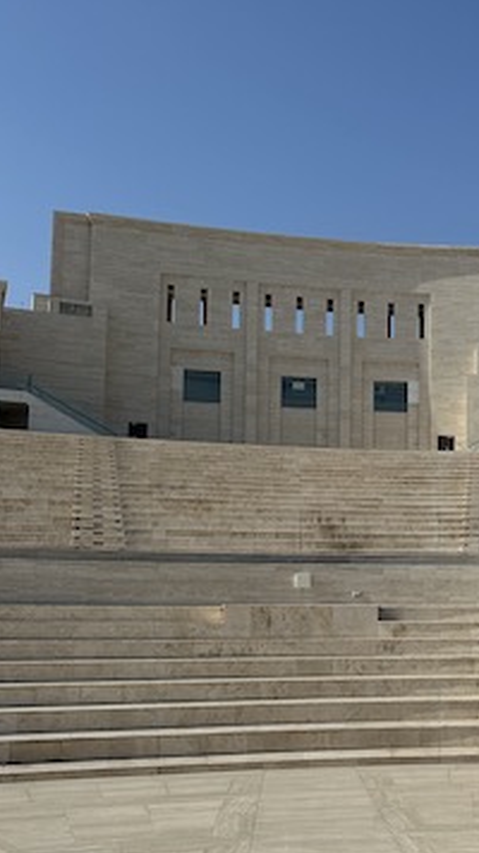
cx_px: 534
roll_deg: -0.7
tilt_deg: +6.5
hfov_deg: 23.7
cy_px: 530
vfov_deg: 43.4
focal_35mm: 47
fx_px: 1062
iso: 80
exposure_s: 1/10753
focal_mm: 6.86
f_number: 1.78
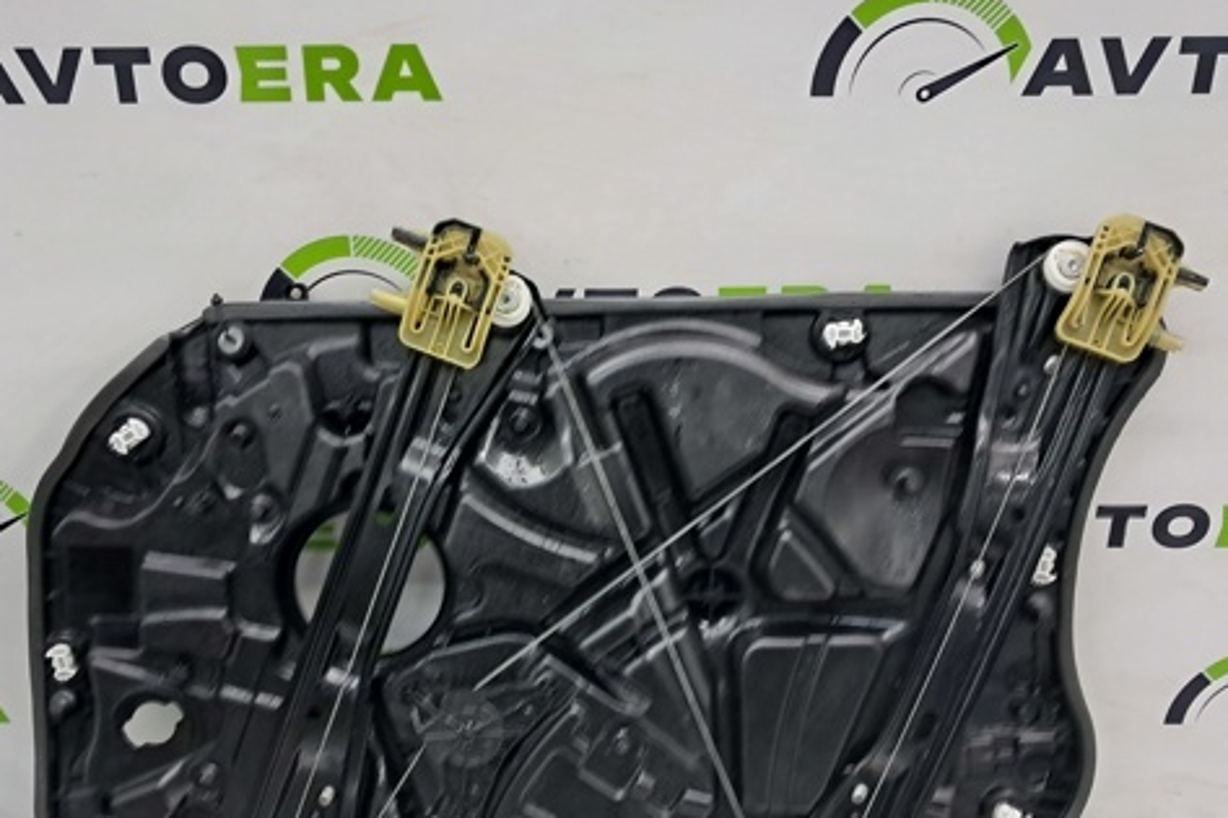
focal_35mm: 38
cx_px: 558
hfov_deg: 50.6
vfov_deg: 34.7
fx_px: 1296
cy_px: 547
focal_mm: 4
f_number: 1.8
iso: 160
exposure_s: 1/50
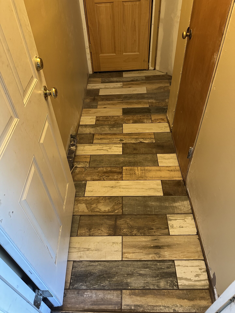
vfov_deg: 71.6
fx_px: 217
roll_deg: +3.4
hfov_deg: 56.8
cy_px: 156
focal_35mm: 24
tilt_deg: -41.7
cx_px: 118
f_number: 1.78
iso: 400
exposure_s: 1/60
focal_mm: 6.86
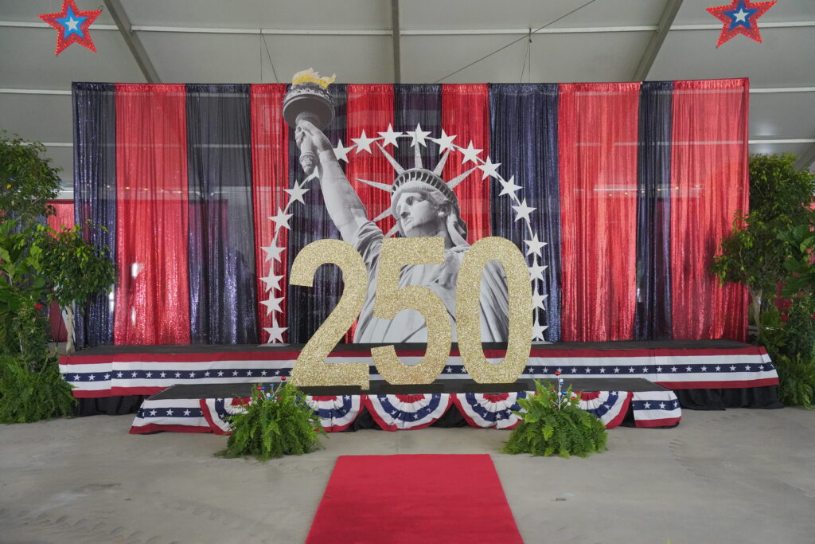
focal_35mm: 44
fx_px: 996
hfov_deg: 44.5
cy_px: 272
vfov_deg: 30.5
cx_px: 408
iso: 10000
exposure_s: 1/1250
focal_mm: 44
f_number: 4.5
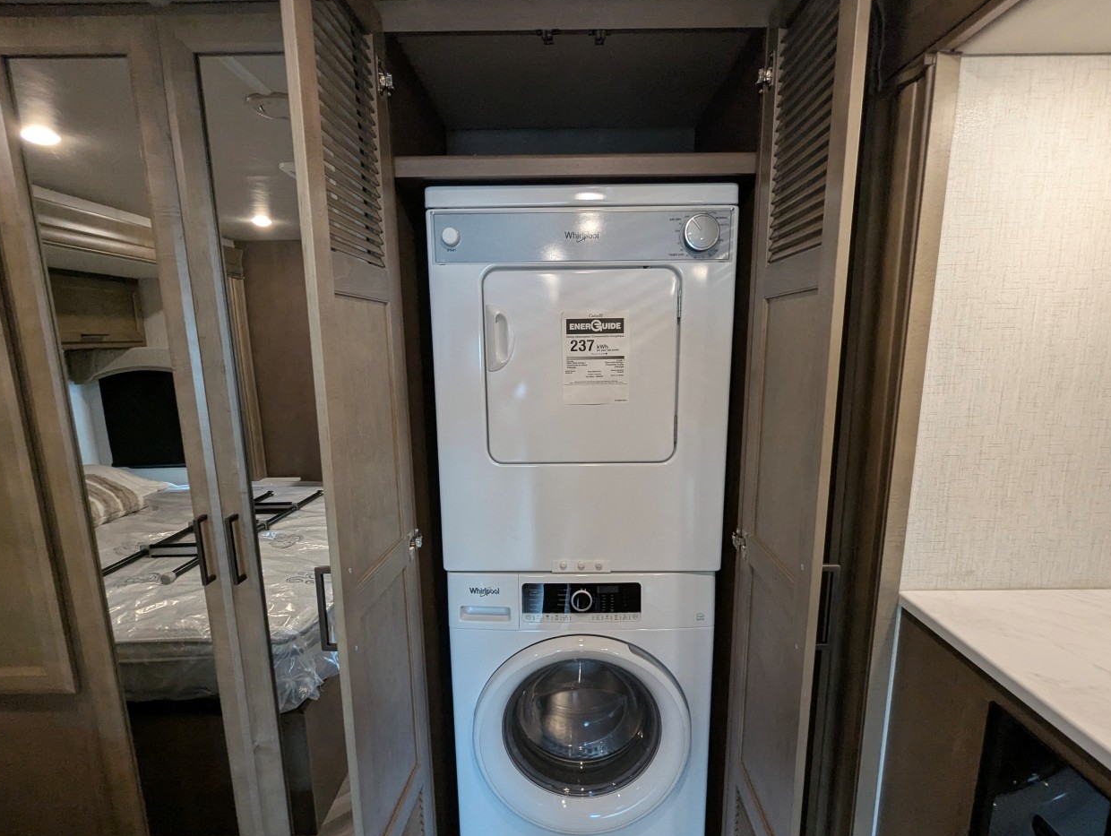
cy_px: 464
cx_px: 559
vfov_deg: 71.5
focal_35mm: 18
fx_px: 578
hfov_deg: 87.7
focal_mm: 2.35
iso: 229
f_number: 2.2
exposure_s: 1/67.6
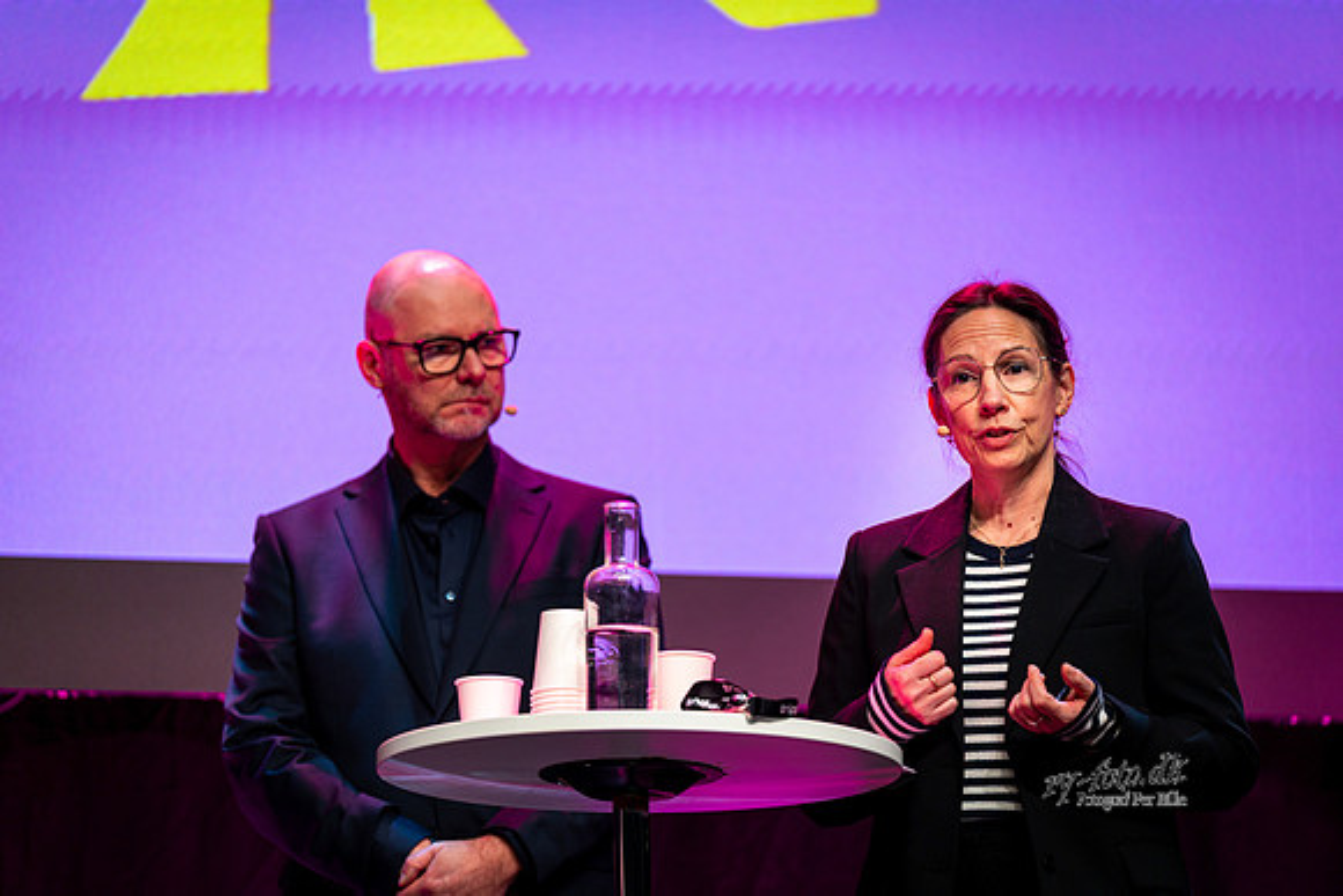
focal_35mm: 200
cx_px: 672
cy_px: 448
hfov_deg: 10.3
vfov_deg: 6.9
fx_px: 7463
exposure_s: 1/160
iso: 250
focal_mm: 200
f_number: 2.8
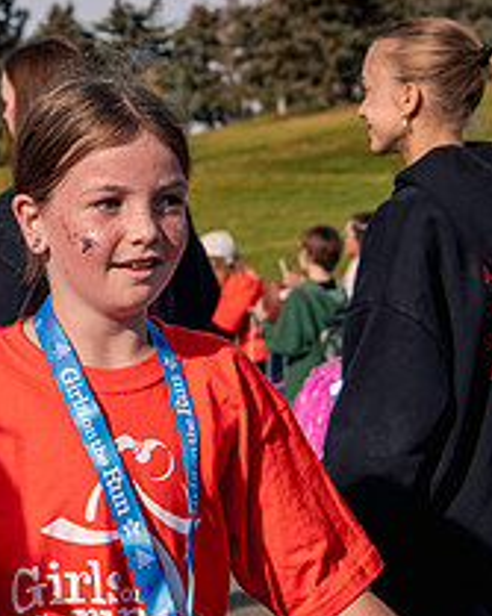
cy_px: 136
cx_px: -53
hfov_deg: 12.1
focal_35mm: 125
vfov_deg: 15.3
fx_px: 2277
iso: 200
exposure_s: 1/800
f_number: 5.6
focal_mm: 48
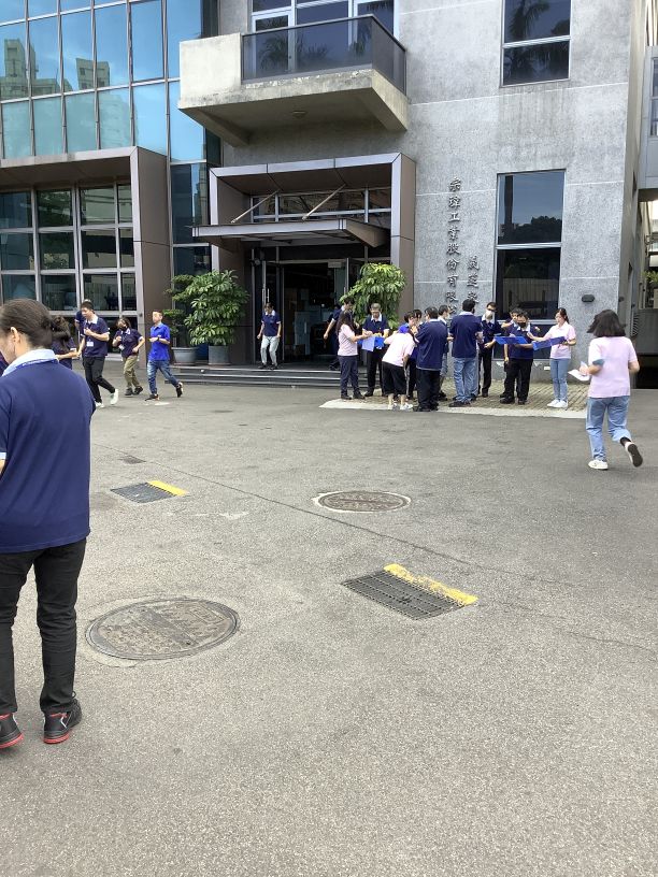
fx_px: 786
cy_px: 438
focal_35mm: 31
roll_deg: -0.9
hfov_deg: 45.4
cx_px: 329
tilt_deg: -9.5
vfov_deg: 58.4
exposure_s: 1/120
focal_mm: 3.3
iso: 40
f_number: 2.4
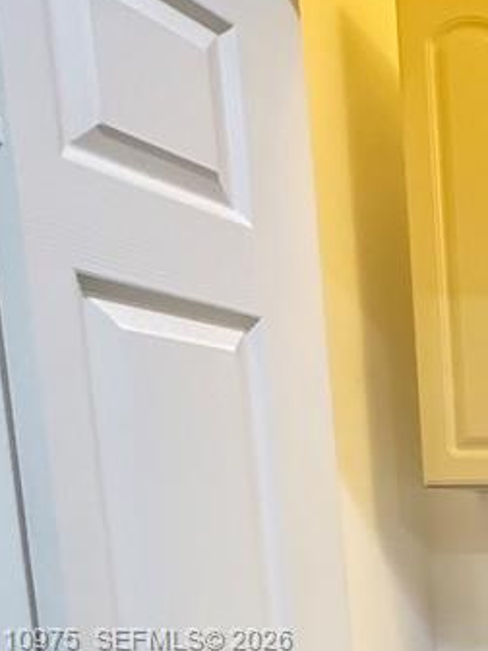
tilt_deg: -6.5
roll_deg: +0.3
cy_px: 641
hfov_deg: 22.0
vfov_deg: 34.9
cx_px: 804
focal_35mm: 50
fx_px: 940
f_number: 2.2
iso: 800
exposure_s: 1/60
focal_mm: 2.22
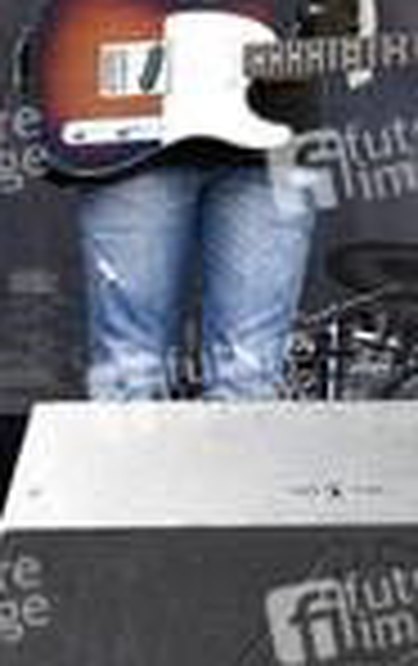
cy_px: 50
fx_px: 1689
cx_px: 712
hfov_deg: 13.0
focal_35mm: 93
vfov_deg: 21.7
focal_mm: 20
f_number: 6.3
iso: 100
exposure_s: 1/125
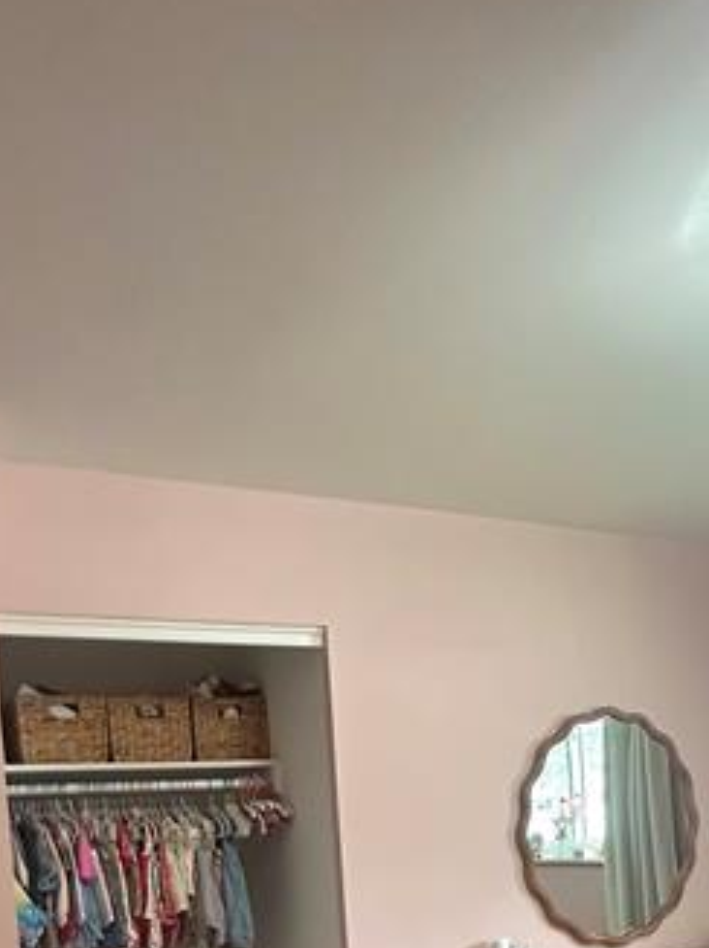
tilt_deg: -3.0
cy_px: 890
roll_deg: +3.2
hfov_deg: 42.9
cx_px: 340
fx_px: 902
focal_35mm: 33
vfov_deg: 48.3
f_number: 2.2
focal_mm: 2.22
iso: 500
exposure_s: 1/60
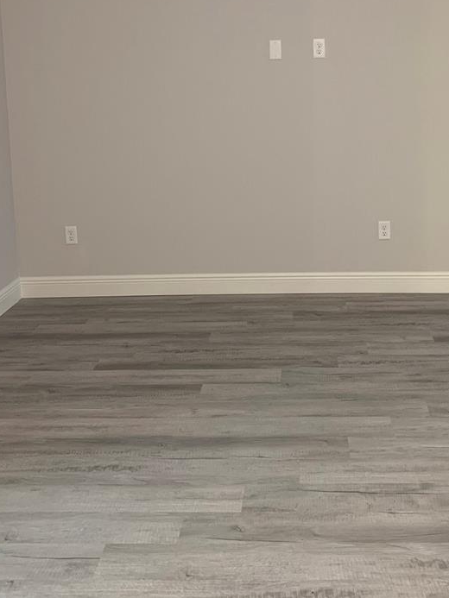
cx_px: 270
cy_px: 188
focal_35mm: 45
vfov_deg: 41.4
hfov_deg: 32.1
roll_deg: +1.5
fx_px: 778
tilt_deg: -7.4
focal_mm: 4.25
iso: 100
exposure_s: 1/60
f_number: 1.8
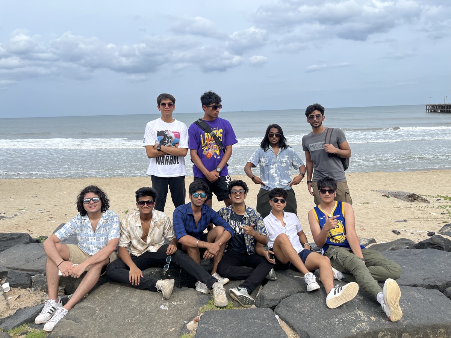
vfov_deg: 53.1
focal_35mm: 26
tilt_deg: -9.0
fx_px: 339
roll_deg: +1.7
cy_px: 169
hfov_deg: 67.3
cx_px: 226
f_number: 1.6
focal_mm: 5.1
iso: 50
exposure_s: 1/3311
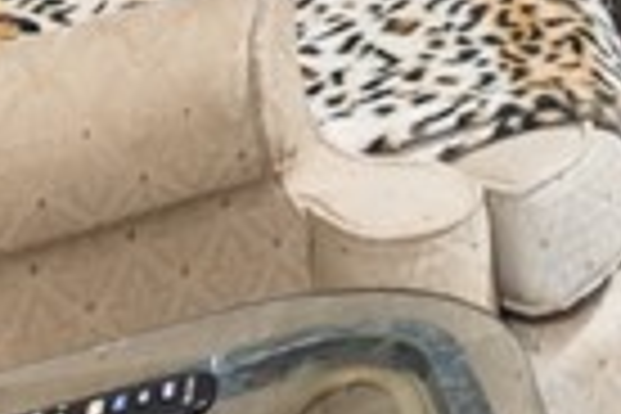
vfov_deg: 8.1
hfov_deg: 11.3
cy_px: -999
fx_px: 2311
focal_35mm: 134
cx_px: 1706
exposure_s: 2
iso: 500
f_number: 8
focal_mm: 17
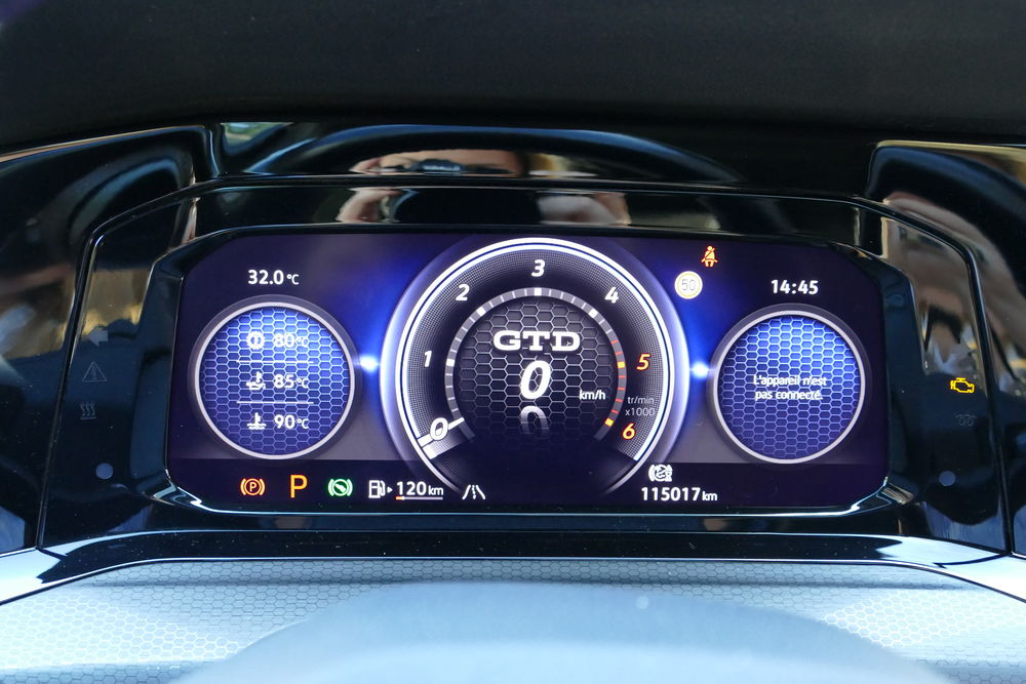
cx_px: 513
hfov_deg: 54.4
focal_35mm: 35
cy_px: 342
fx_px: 998
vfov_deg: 37.9
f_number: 3.5
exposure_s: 1/80
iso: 1250
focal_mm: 12.64
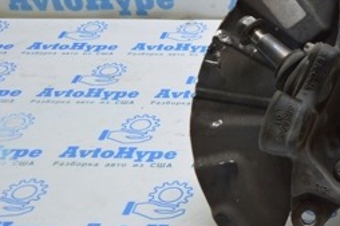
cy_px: 80
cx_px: 357
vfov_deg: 19.9
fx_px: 642
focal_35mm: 68
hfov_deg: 27.6
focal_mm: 18
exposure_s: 1/60
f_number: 3.5
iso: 400
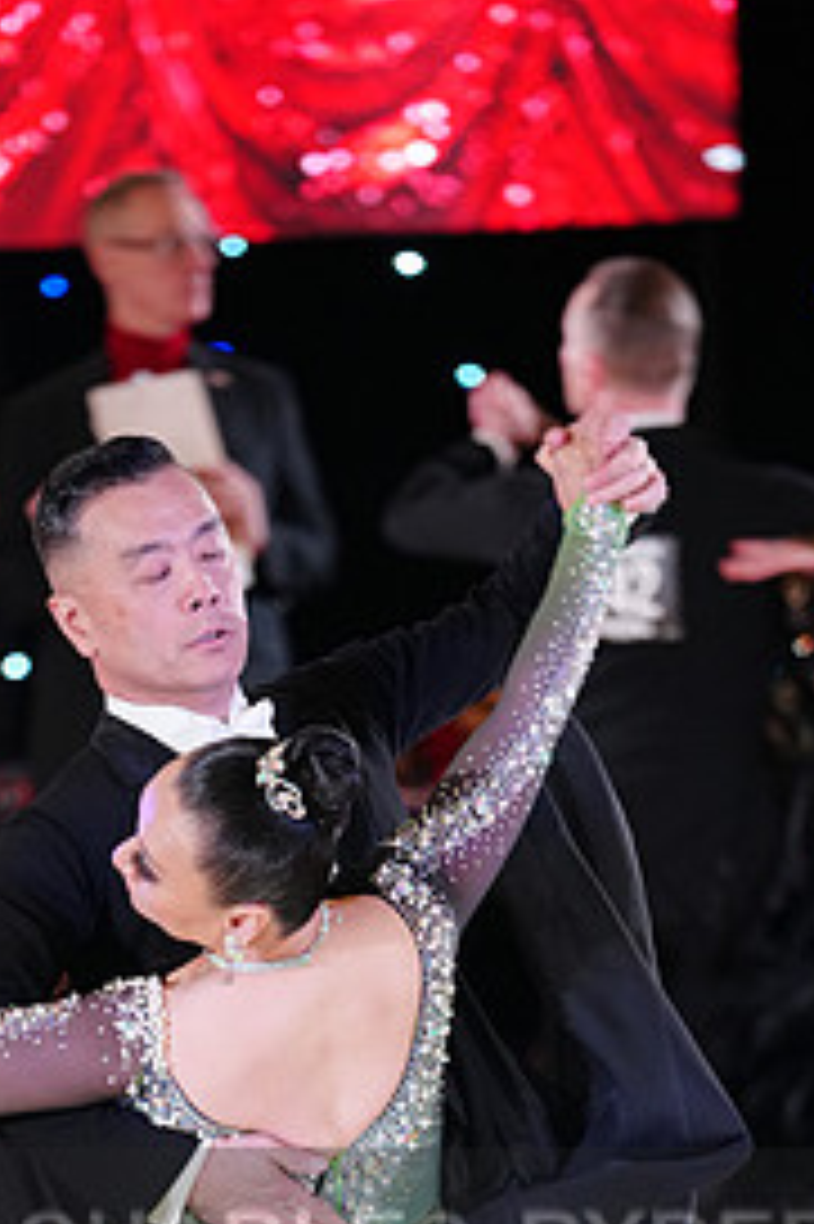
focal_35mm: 348
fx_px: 11817
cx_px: 295
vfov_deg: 5.9
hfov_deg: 3.9
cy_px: 1300
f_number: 2.8
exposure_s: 1/320
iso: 2500
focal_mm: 163
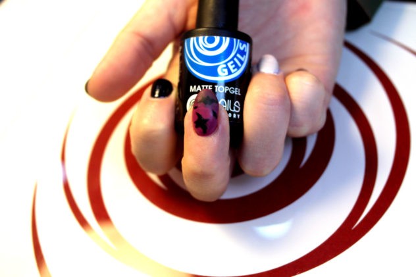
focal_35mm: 49
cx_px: 208
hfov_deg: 40.4
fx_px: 566
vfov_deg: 27.5
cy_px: 138
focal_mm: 32
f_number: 4.5
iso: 400
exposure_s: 1/125
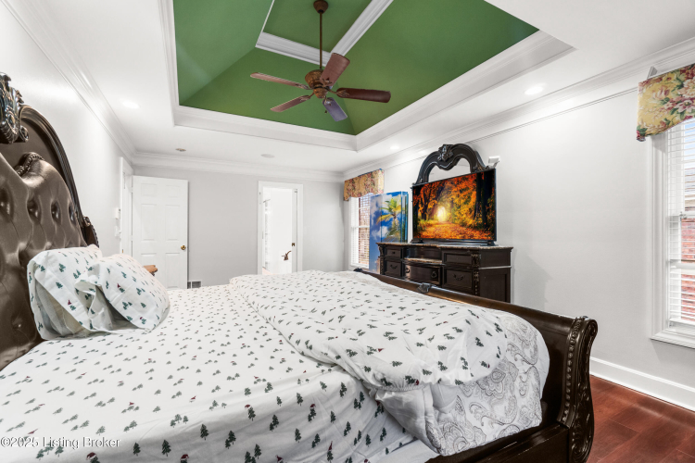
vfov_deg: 77.3
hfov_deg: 100.4
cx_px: 348
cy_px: 232
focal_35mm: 15
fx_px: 290
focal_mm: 10
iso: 400
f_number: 7.1
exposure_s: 1/2.5
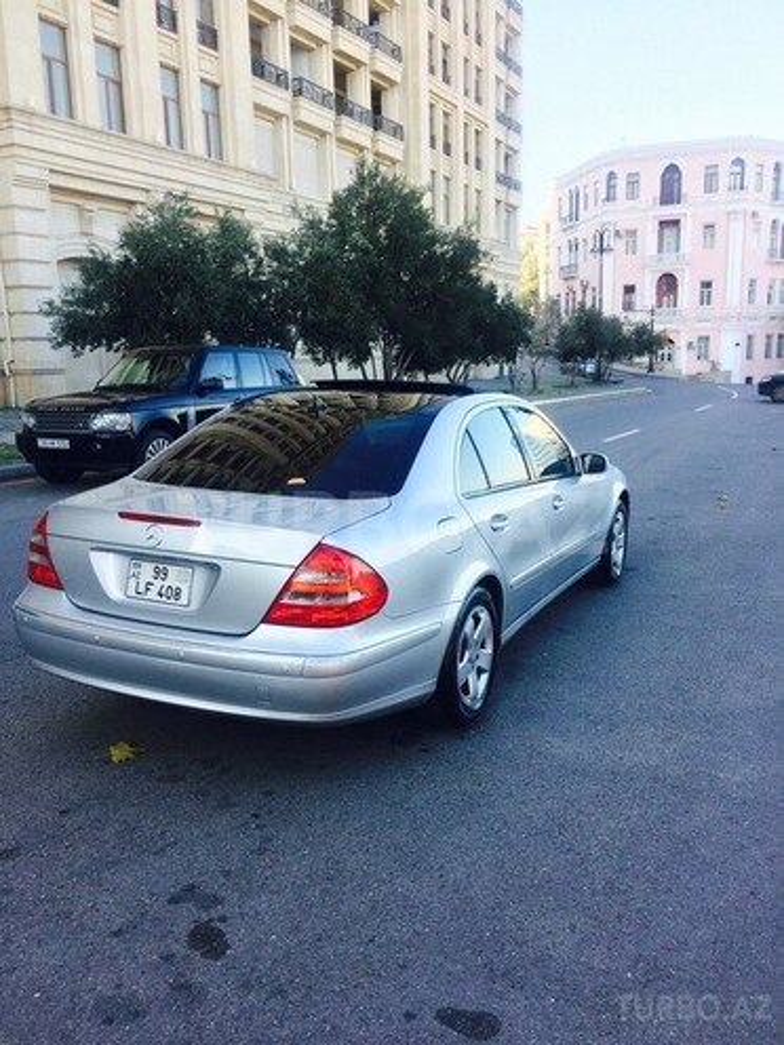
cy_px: 522
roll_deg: +3.4
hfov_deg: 48.2
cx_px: 392
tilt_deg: -11.3
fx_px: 876
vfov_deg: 61.7
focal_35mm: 29
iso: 32
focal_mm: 4.15
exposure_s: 1/253
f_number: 2.2
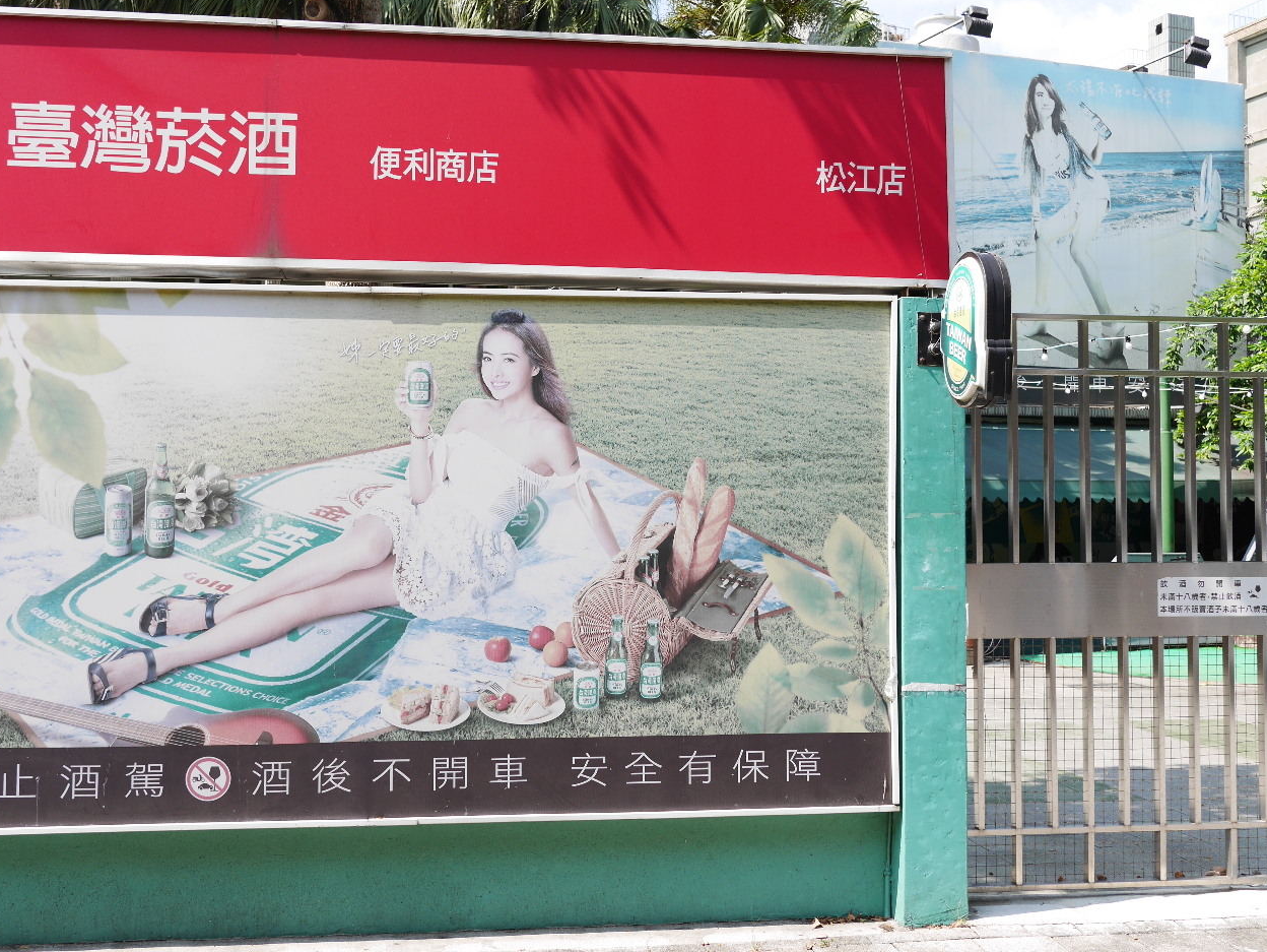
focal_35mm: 41
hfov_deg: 45.8
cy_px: 472
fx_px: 1501
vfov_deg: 35.2
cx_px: 620
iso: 200
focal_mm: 20
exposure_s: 1/640
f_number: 4
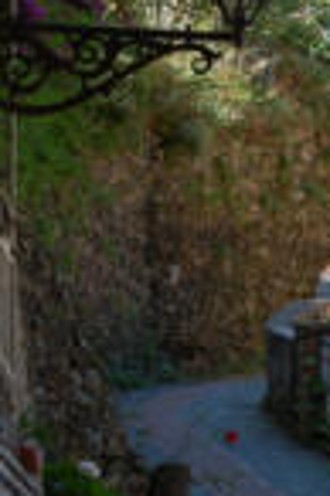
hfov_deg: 3.7
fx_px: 5085
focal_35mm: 369
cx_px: 316
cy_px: 401
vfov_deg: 5.6
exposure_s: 1/10
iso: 200
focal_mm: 90
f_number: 13
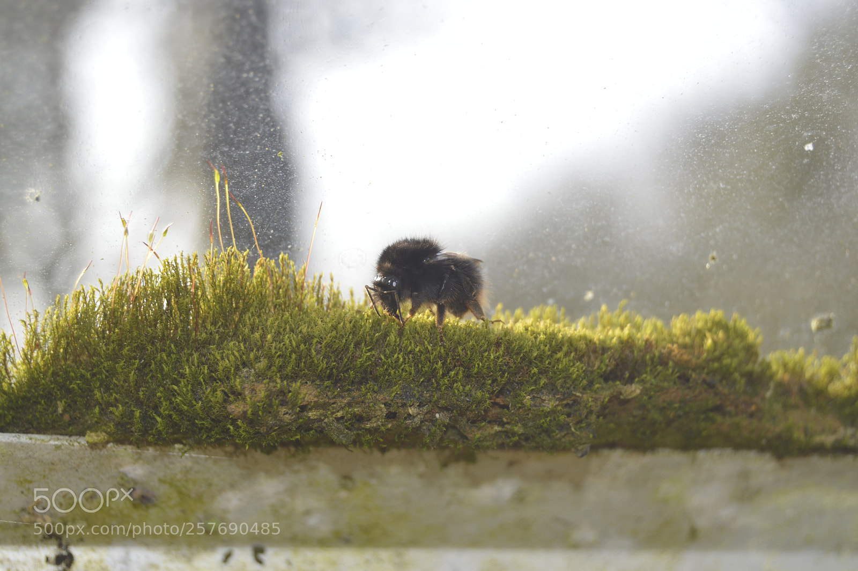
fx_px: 1965
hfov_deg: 24.6
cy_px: 286
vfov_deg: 16.5
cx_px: 429
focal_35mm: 82
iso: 125
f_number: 5.6
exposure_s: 1/125
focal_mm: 55
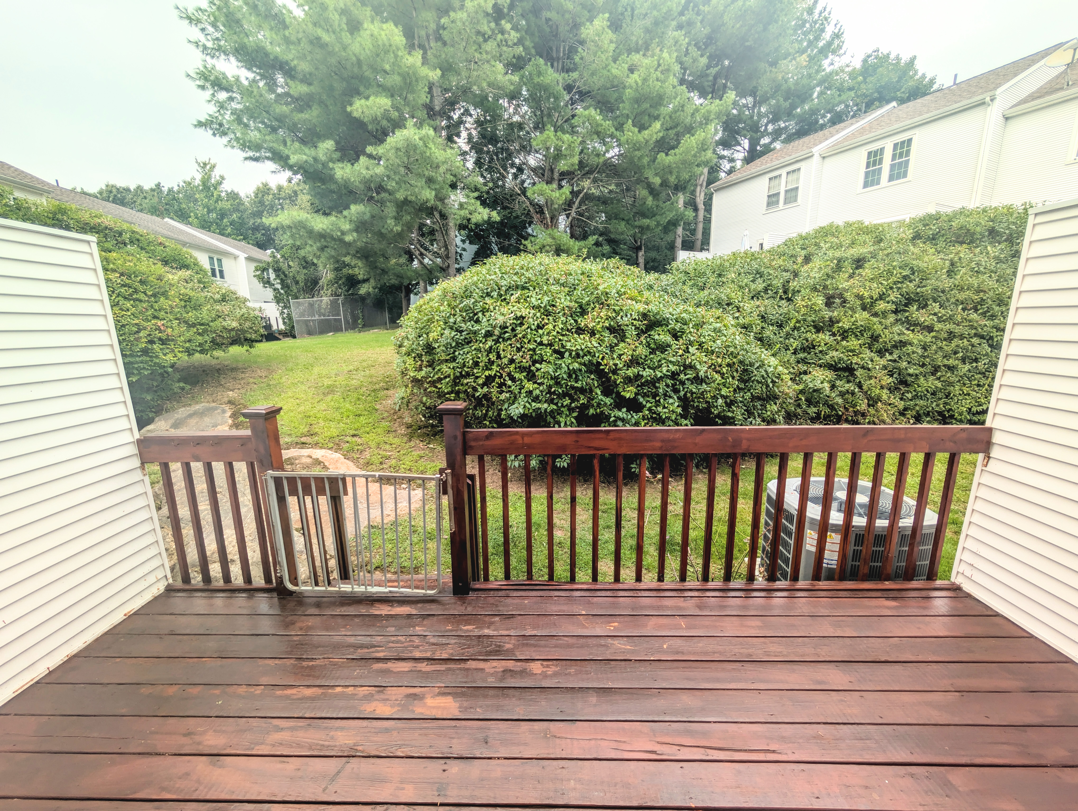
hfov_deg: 110.5
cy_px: 406
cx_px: 539
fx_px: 374
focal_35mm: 12
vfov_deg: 94.6
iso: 50
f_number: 1.7
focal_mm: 2.02
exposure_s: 1/809
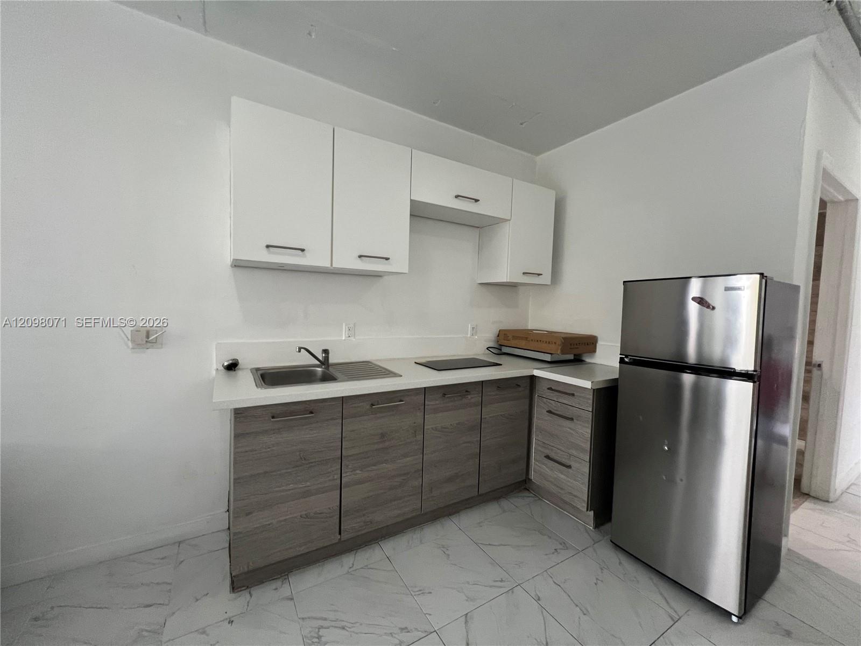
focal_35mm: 13
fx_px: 323
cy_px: 323
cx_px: 430
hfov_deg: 106.2
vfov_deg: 89.9
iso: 320
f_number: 1.8
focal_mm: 1.57
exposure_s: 1/60
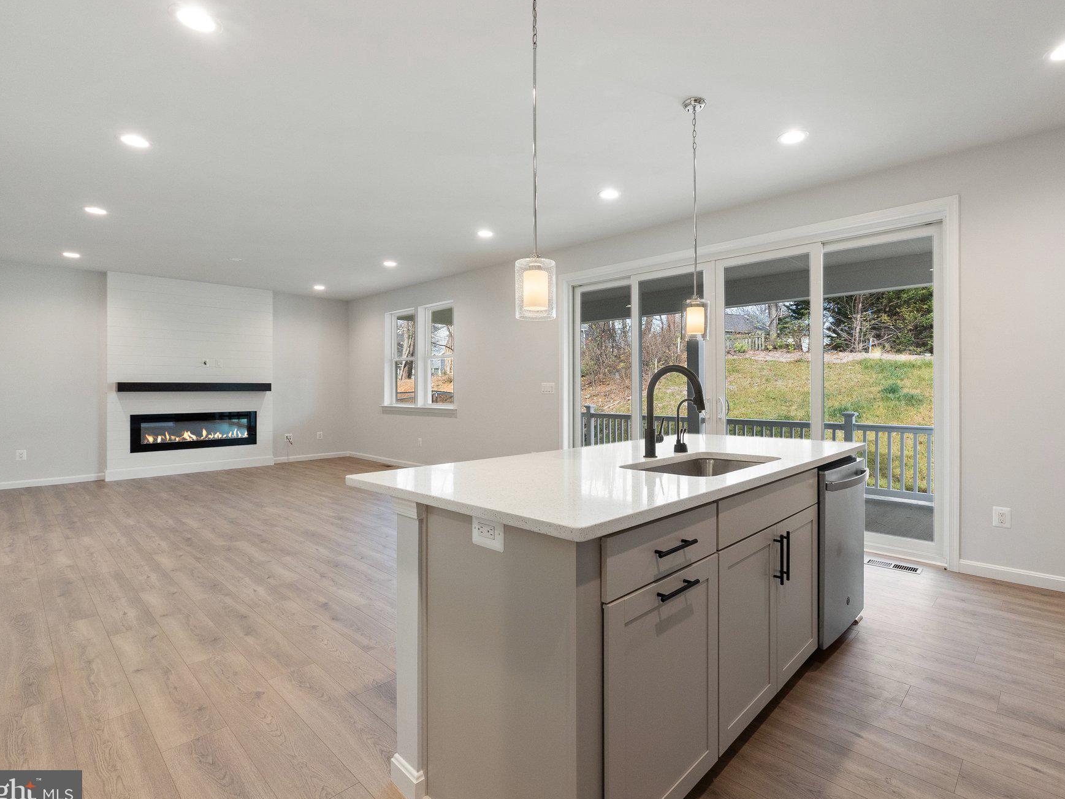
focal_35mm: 17
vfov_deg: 74.7
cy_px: 396
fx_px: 523
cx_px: 574
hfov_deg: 90.8
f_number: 8
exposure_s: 1/20
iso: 640
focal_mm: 10
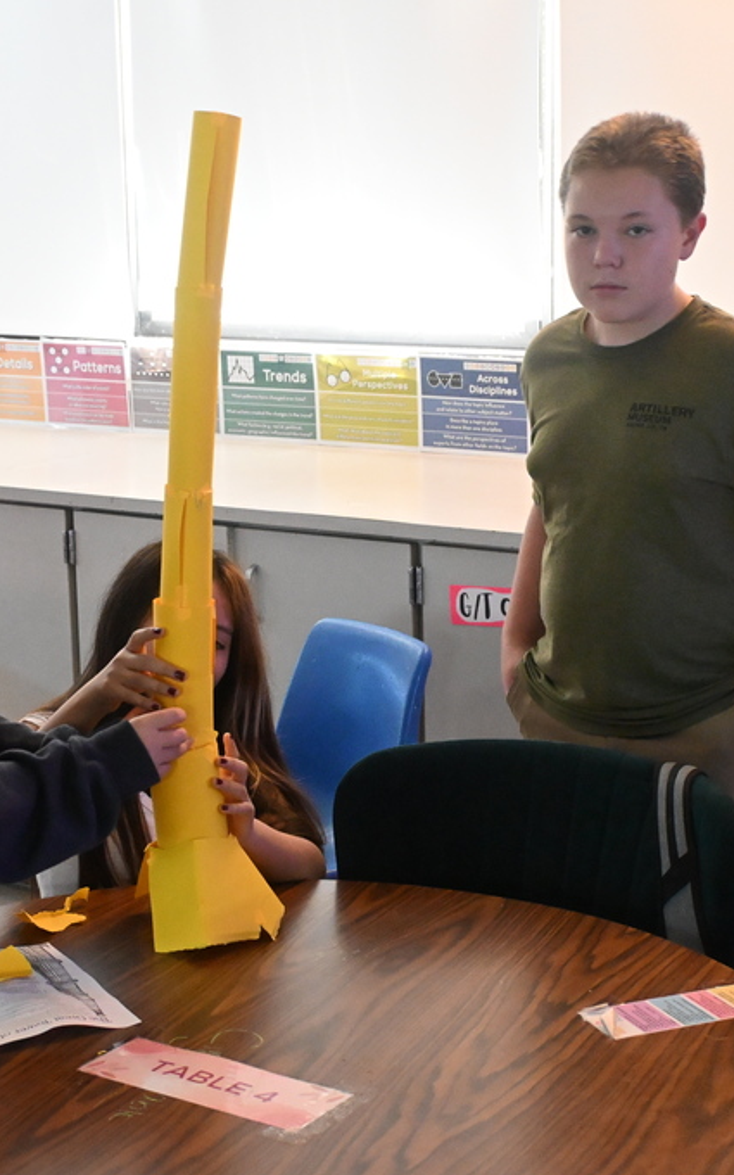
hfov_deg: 19.5
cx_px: 273
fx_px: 2137
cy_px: 588
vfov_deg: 30.7
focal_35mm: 67
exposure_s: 1/60
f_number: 4.8
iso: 6400
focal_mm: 29
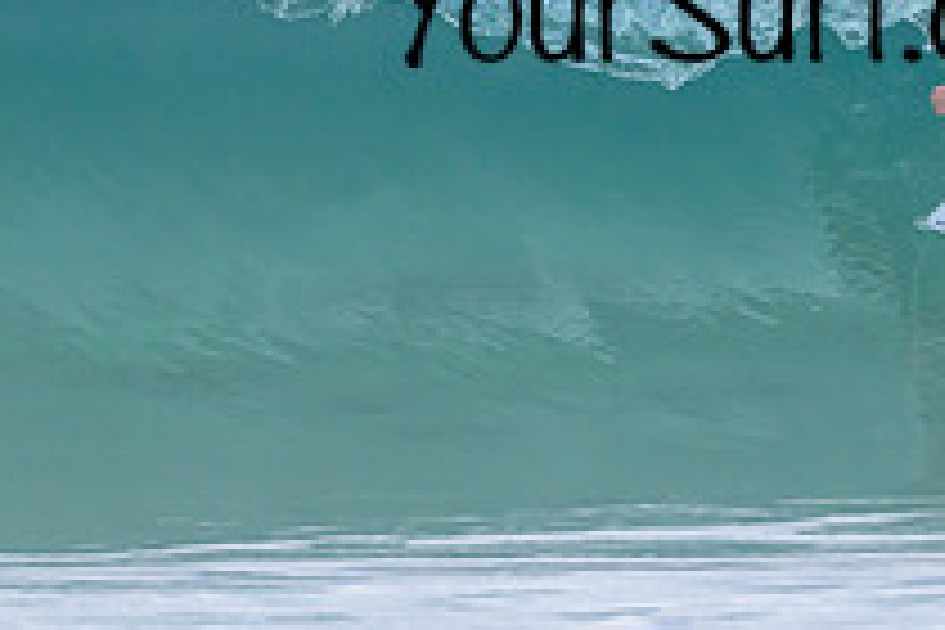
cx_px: 850
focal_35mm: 1489
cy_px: -43
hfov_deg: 1.4
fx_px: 39083
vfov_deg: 0.9
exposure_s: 1/2000
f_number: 11
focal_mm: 540
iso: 1600
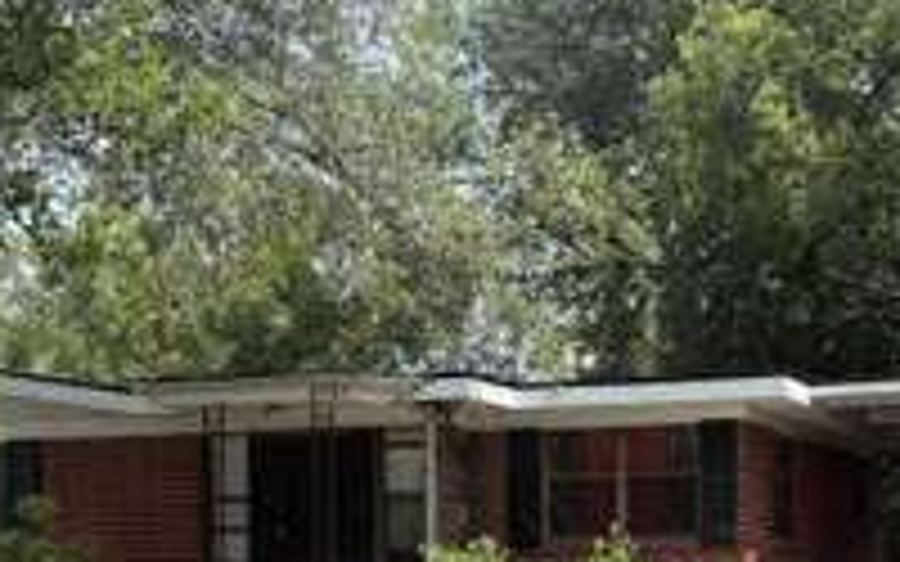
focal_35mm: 61
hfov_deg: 33.3
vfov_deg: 20.6
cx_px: 558
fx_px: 1496
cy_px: 560
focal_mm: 6.76
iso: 80
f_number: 1.78
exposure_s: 1/3145
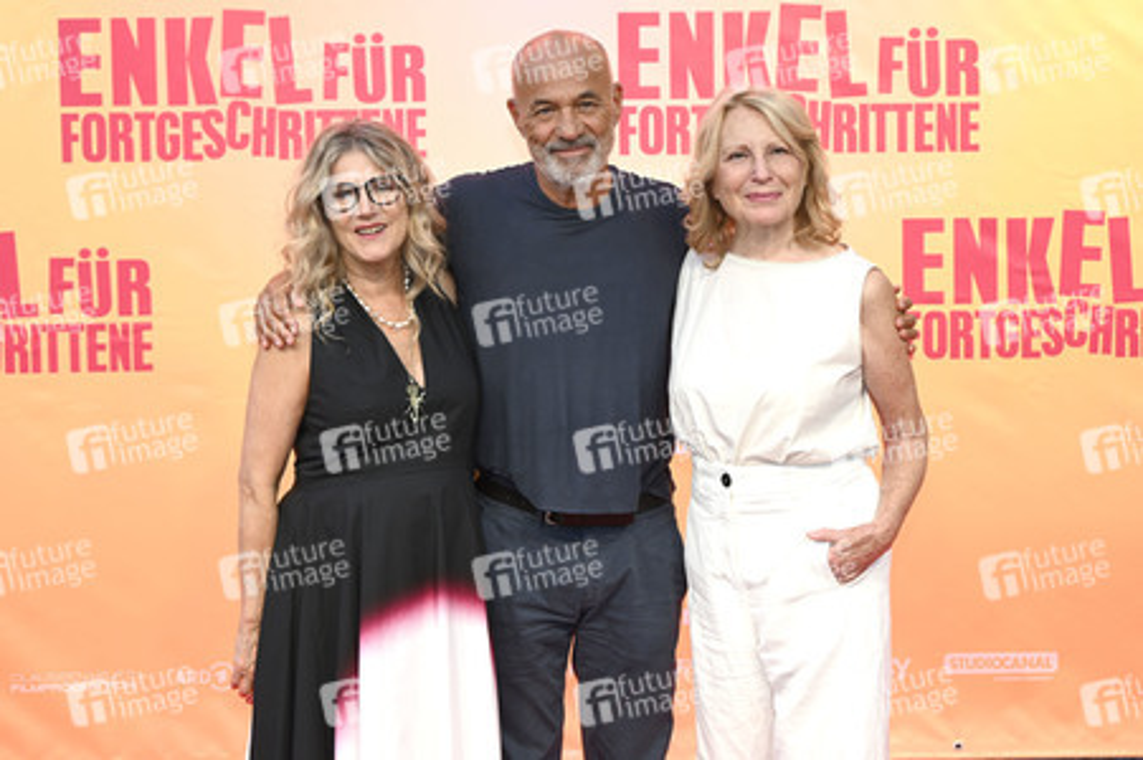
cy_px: 380
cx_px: 572
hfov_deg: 36.3
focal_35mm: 55
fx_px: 1745
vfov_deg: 24.6
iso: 800
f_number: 5.6
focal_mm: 55
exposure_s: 1/200
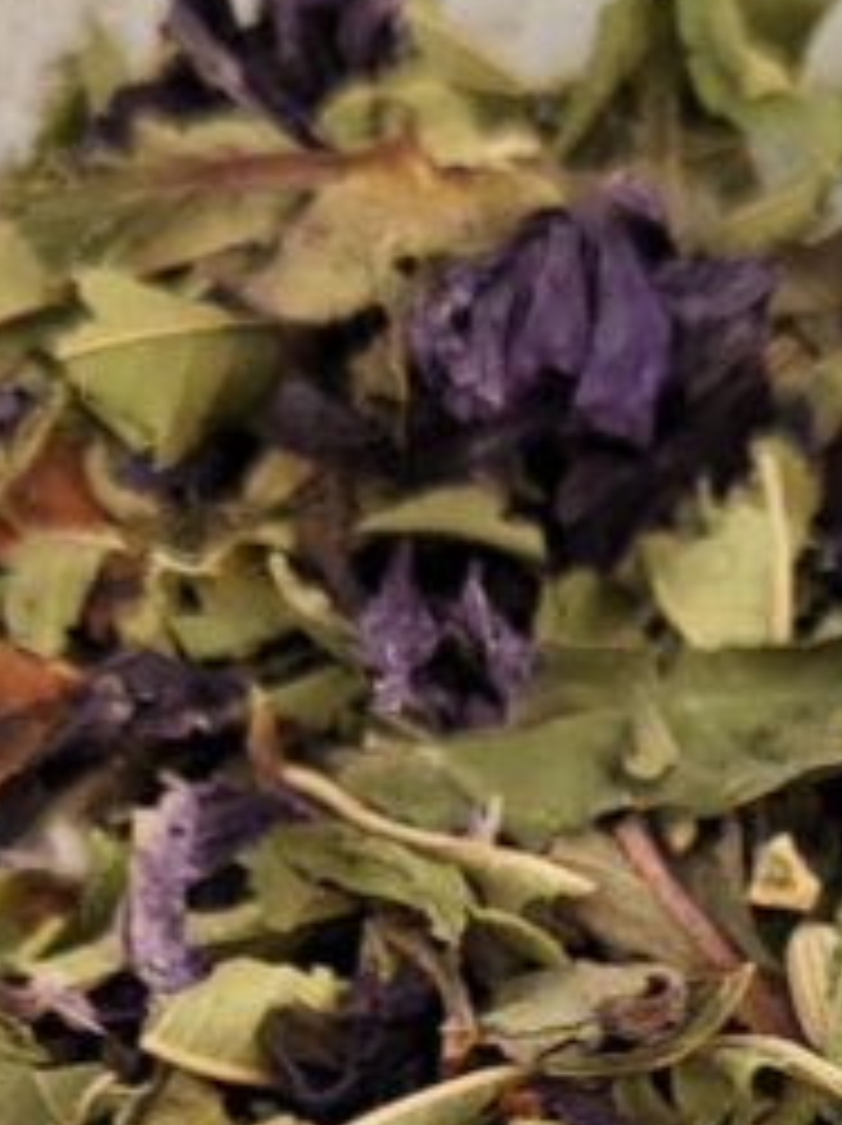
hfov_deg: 13.3
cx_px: 540
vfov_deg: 16.9
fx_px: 3606
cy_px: 1397
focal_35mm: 111
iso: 800
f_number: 1.8
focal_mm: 5.4
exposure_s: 1/25
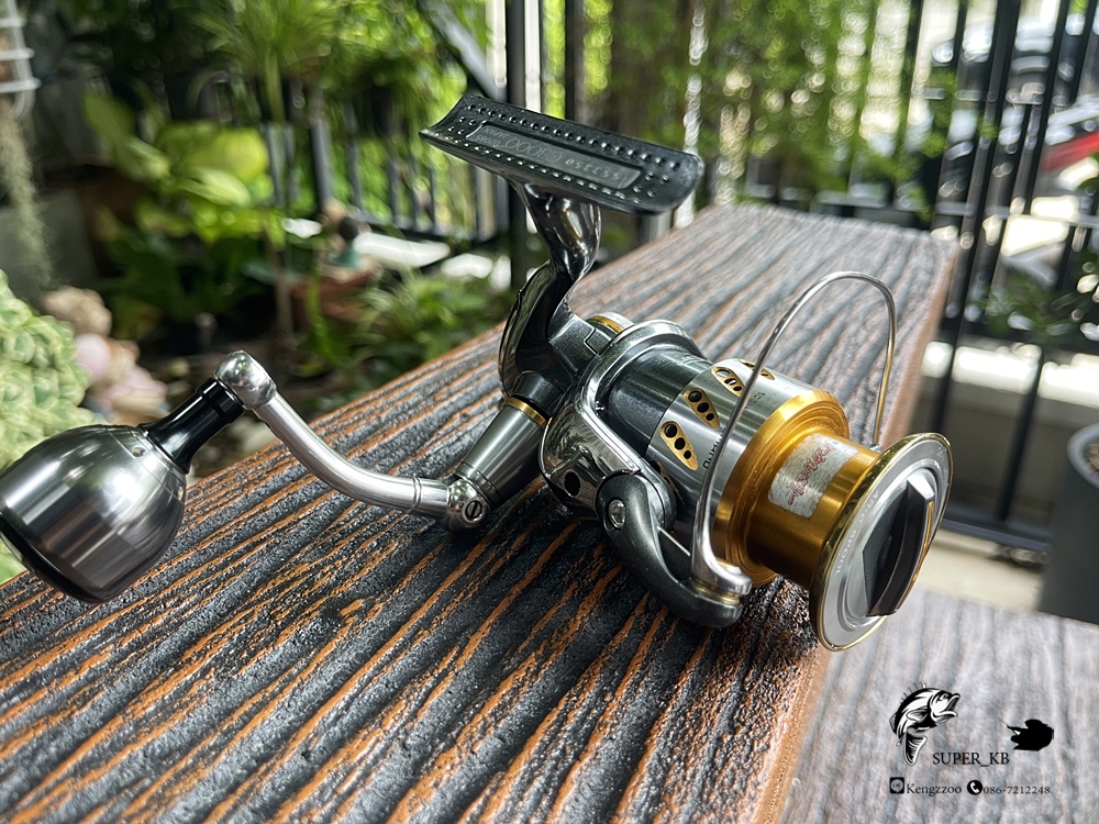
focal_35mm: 25
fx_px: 794
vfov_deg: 54.9
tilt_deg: -23.6
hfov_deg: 69.4
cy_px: 412
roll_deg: +0.8
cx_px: 550
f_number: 1.6
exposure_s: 1/121
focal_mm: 5.1
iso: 40
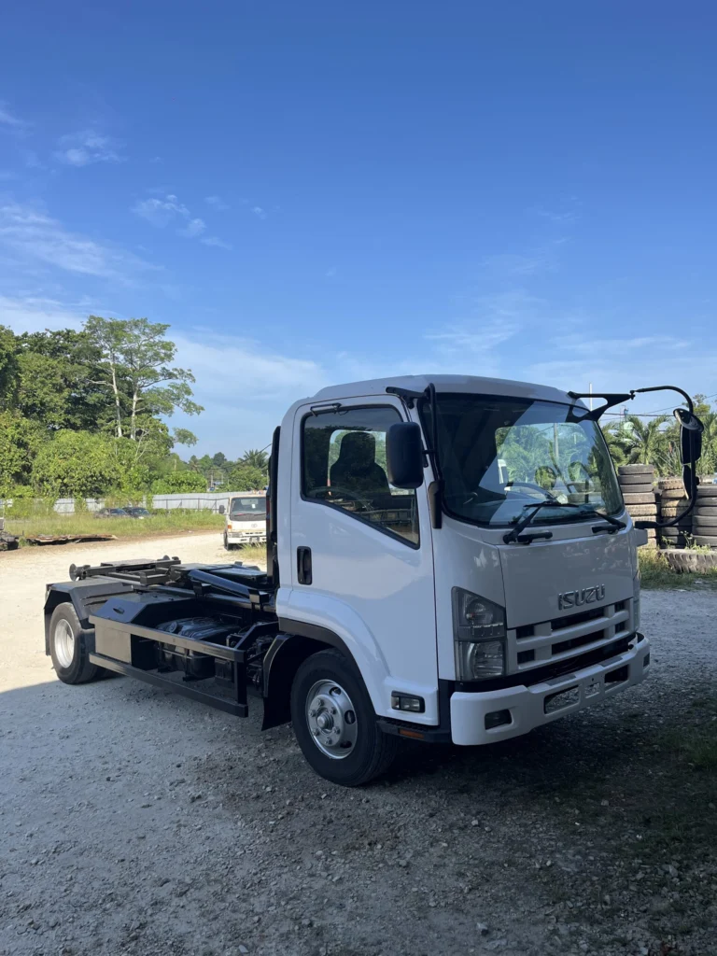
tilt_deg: +0.9
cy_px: 478
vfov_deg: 67.3
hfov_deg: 53.1
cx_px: 358
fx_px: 718
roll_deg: +2.0
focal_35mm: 26
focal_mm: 5.1
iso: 50
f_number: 1.6
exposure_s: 1/1890
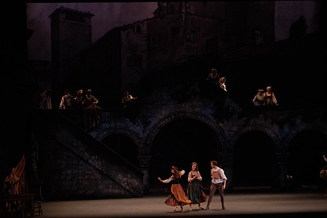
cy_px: 104
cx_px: 170
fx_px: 990
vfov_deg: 12.6
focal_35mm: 109
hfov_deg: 18.7
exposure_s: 1/250
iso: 8000
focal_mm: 100
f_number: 4.5
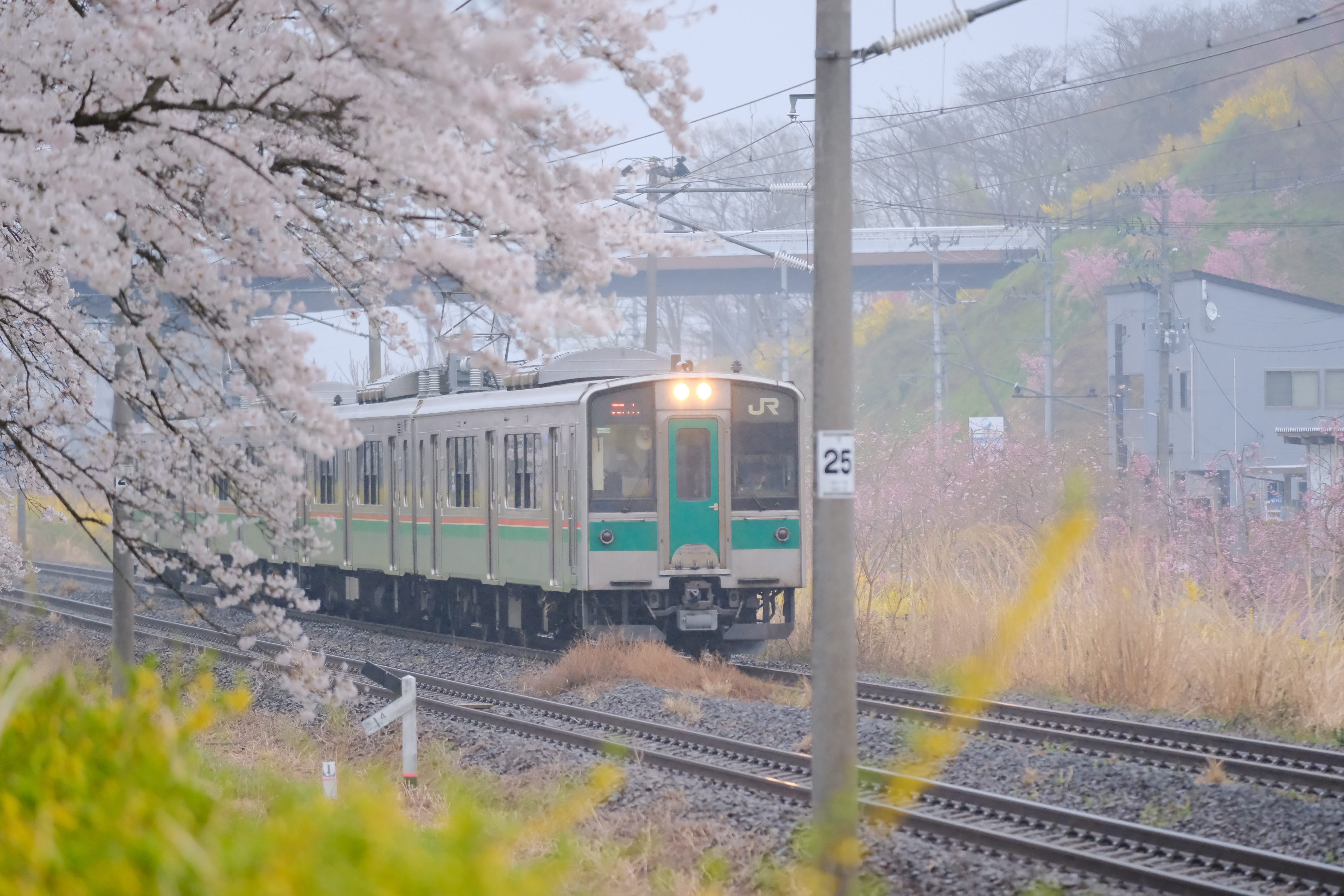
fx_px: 8249
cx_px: 691
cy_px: 443
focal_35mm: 221
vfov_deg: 6.2
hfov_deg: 9.3
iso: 5000
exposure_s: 1/1500
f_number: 2.8
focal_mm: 140
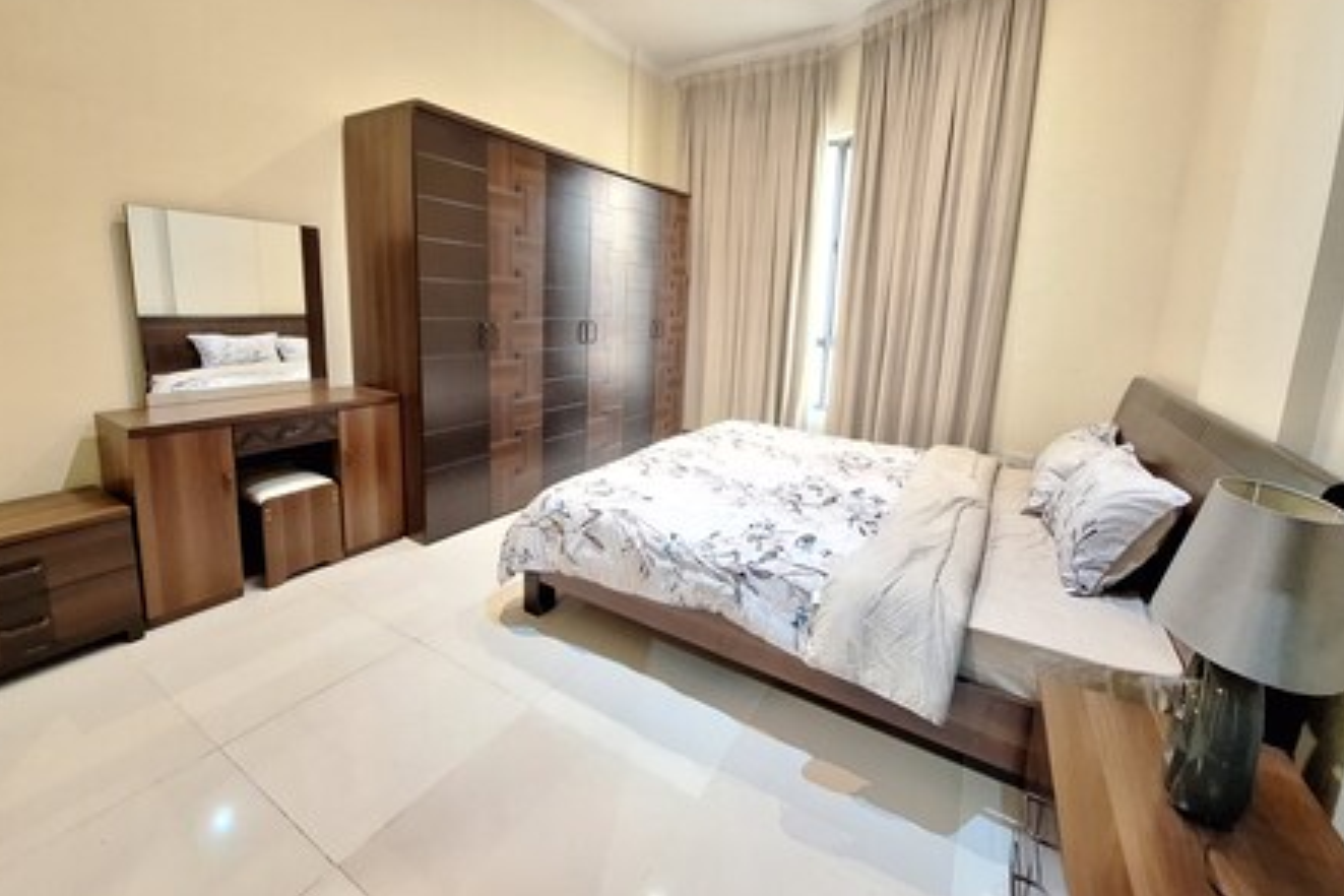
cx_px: 675
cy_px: 379
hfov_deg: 104.3
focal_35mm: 14
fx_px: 523
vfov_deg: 80.6
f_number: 2.2
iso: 500
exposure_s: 1/20
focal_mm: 1.74
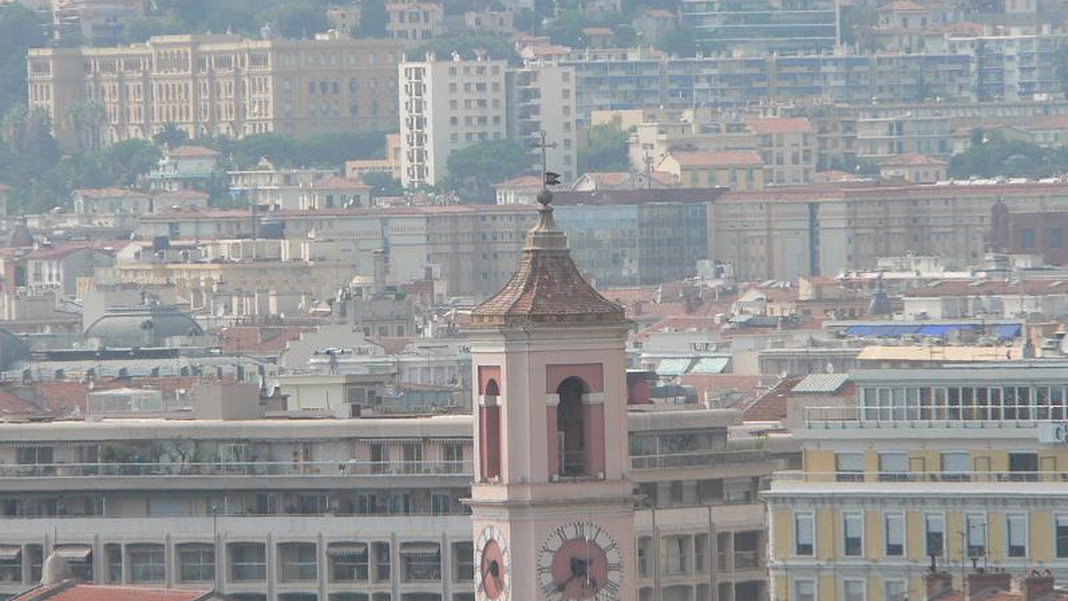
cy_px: 349
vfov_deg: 2.6
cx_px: 534
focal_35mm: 472
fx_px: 13368
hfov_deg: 4.6
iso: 80
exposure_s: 1/500
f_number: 5.6
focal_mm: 72
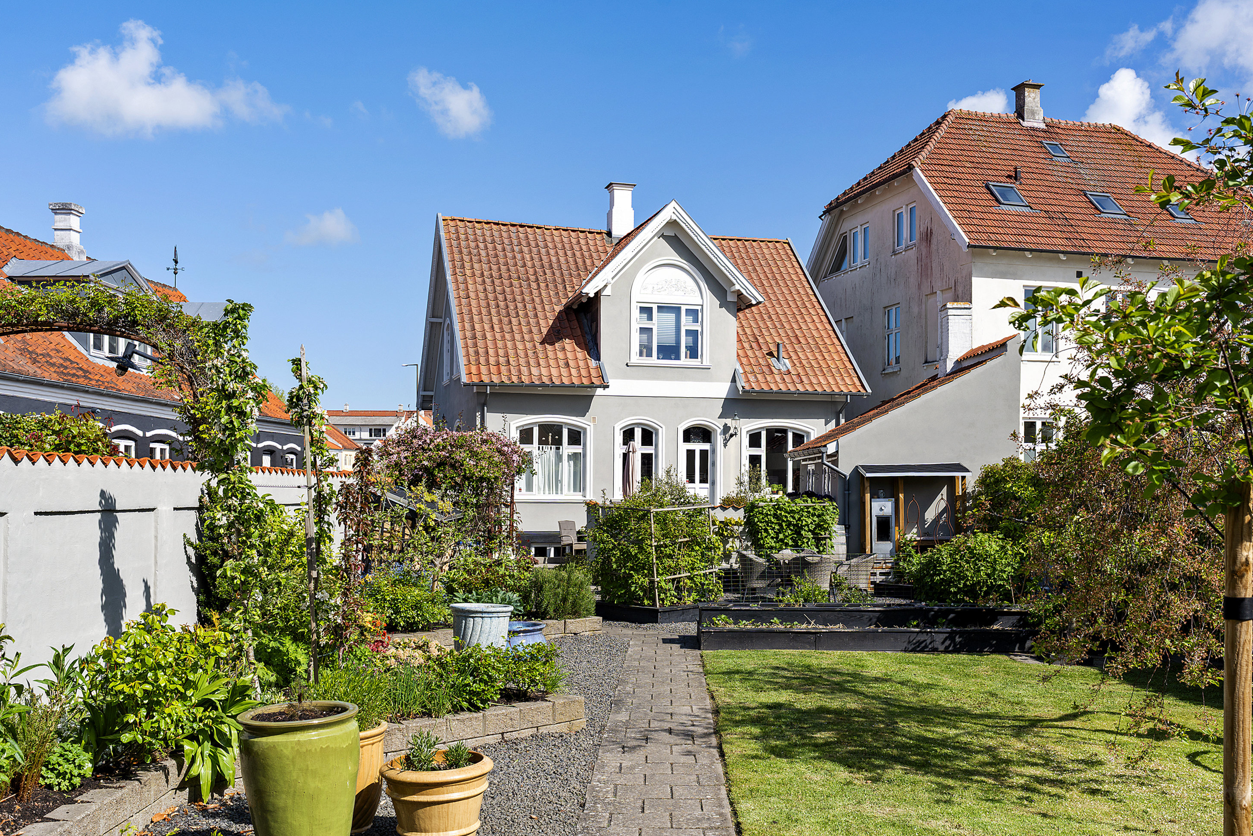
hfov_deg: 54.4
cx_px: 636
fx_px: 1218
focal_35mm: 35
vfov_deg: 37.9
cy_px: 419
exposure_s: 1/320
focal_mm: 34
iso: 100
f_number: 8
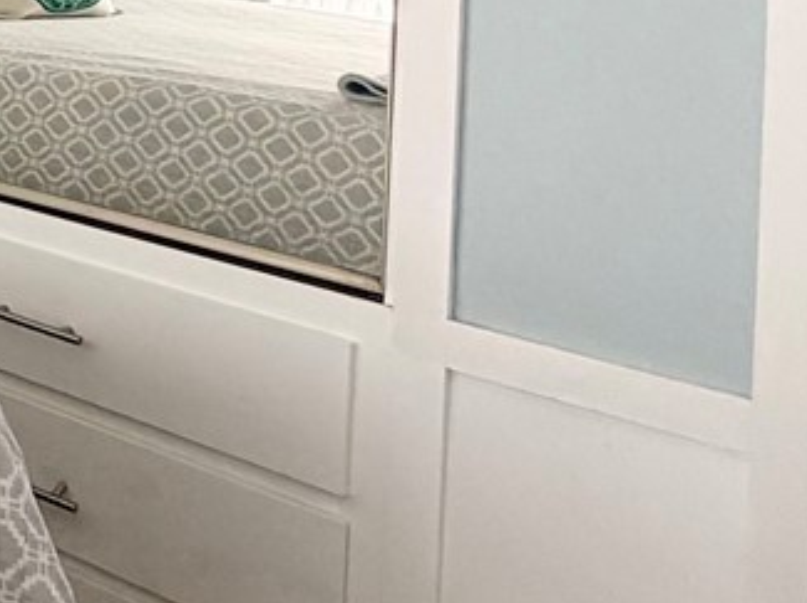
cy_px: -228
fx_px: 1607
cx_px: -770
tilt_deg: +0.0
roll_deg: -1.9
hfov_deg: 18.9
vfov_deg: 19.3
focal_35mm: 69
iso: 160
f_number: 2.2
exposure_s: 1/121
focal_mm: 2.22
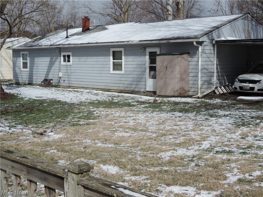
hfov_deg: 38.2
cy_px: 98
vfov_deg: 29.1
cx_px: 132
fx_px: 380
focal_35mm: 50
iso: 80
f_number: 3.6
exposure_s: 1/1250
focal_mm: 8.9
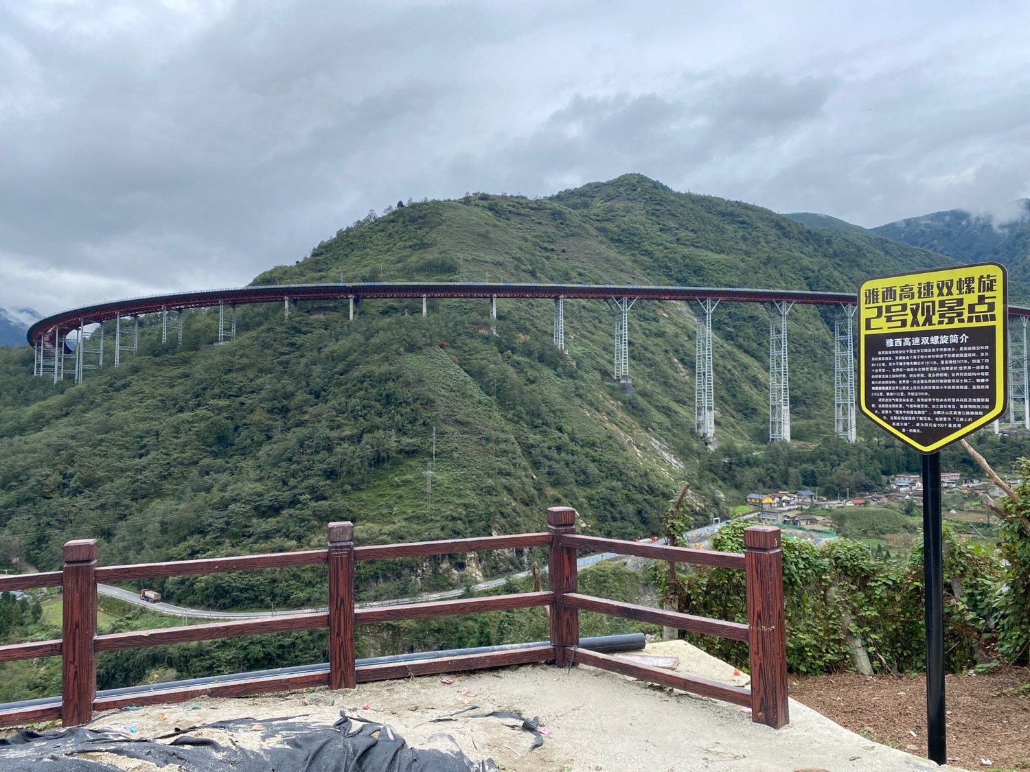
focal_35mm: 26
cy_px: 386
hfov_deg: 67.3
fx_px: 774
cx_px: 515
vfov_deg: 53.1
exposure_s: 1/1053
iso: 32
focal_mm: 4.25
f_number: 1.8
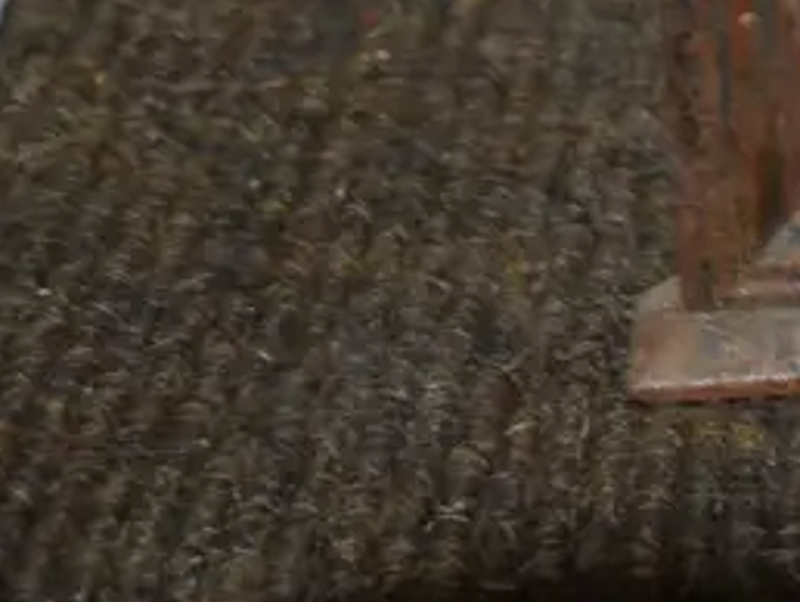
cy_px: -507
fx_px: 2938
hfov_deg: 13.5
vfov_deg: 10.9
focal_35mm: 127
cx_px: 1557
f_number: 3.6
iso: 320
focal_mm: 16
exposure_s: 1/60
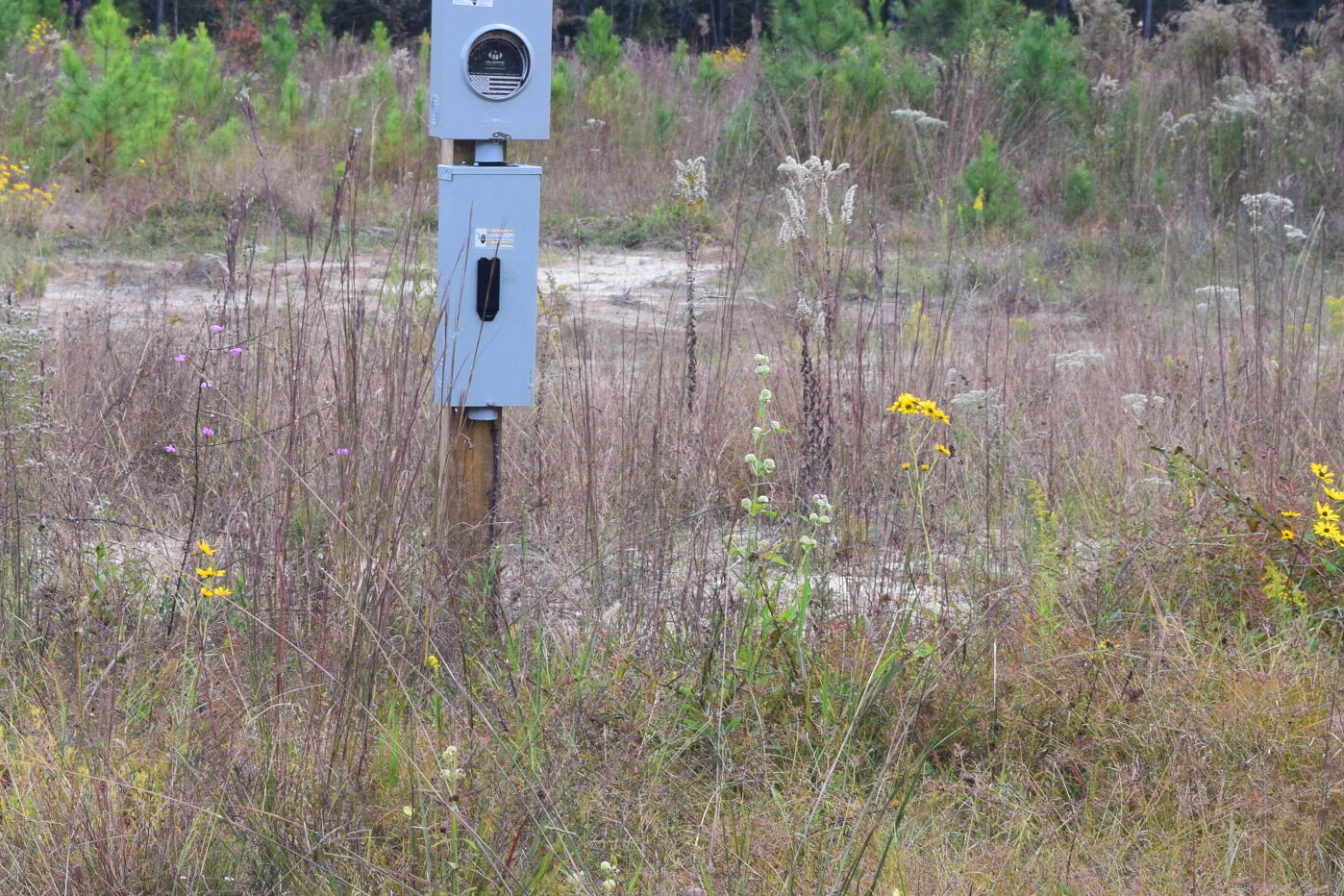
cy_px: 386
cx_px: 495
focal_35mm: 177
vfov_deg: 7.8
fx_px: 6610
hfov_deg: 11.6
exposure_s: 1/200
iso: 400
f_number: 10
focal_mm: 55
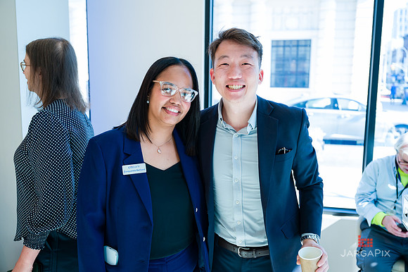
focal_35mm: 35
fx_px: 397
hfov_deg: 54.4
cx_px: 204
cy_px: 136
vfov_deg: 37.7
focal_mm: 34
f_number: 3.2
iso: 500
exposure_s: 1/200
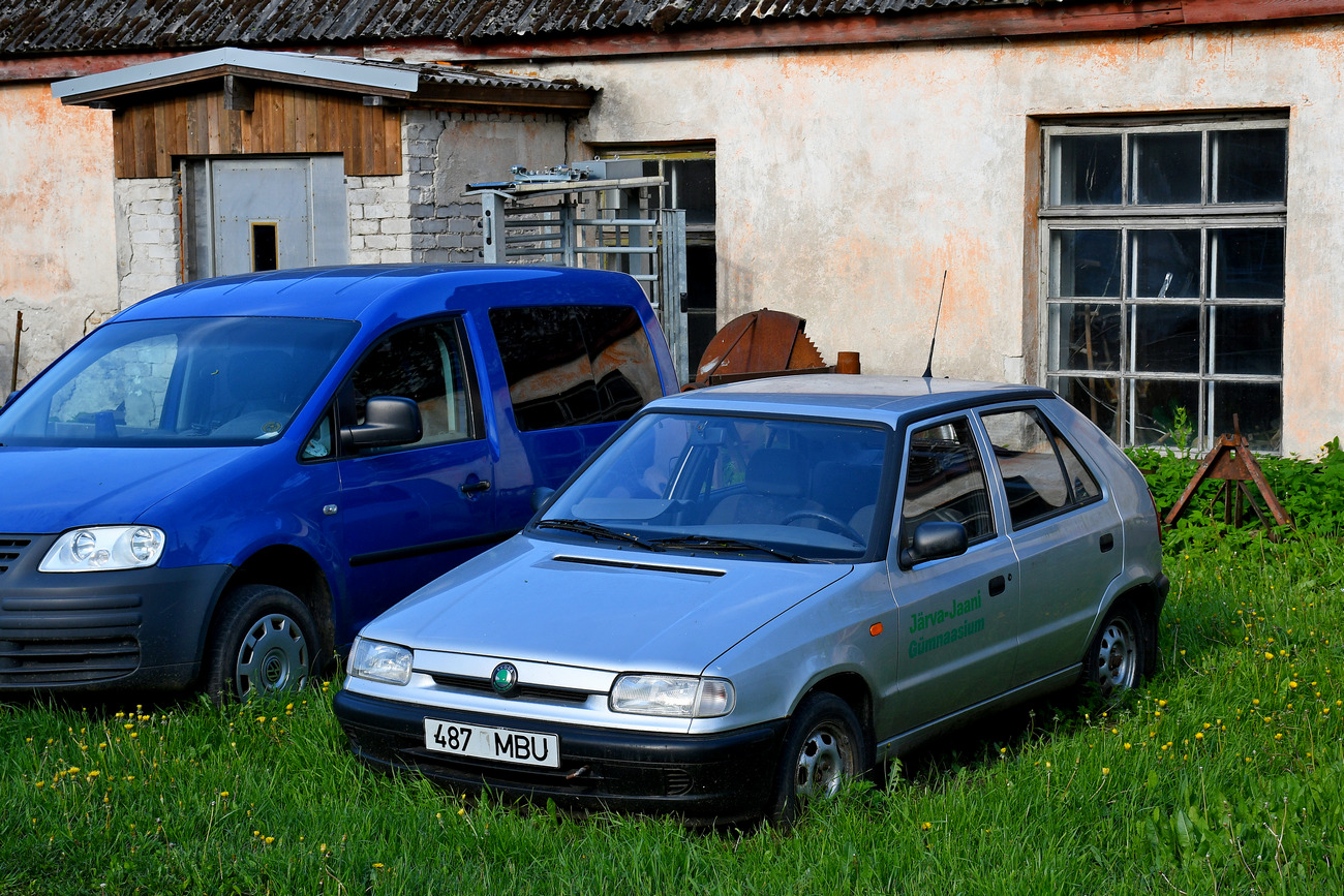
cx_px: 672
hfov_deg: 31.9
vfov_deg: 21.6
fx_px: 2352
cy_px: 448
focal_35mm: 63
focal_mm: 42
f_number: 6.3
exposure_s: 1/320
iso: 200
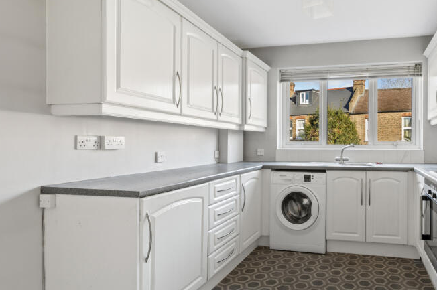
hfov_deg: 74.6
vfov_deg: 57.1
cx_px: 312
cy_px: 138
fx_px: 267
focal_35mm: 22
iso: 200
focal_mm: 14
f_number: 16
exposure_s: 1.6
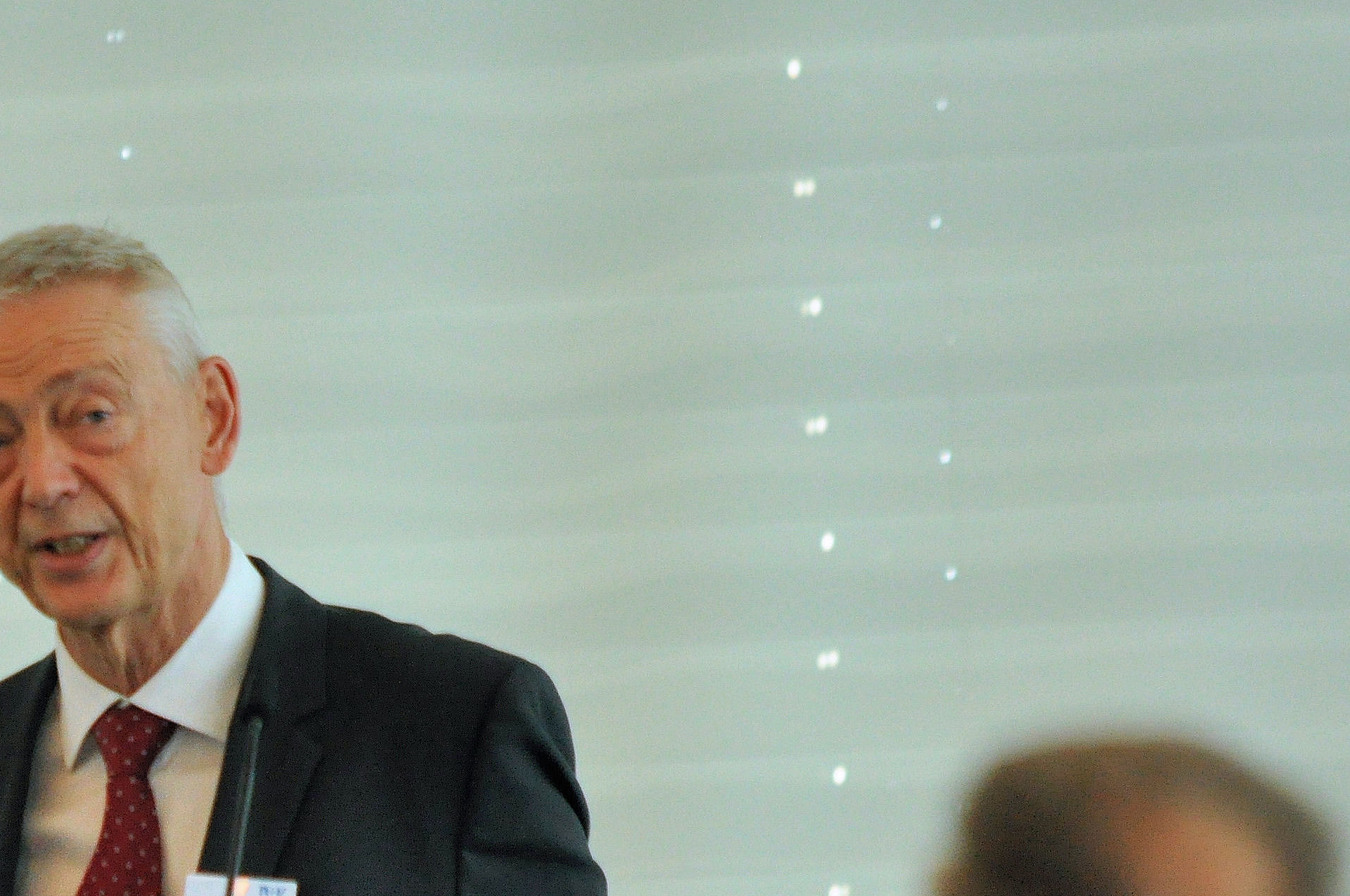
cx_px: 79
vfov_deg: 2.0
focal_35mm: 670
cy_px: 900
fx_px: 25093
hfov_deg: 3.1
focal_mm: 200
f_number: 2.8
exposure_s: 1/320
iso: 1250
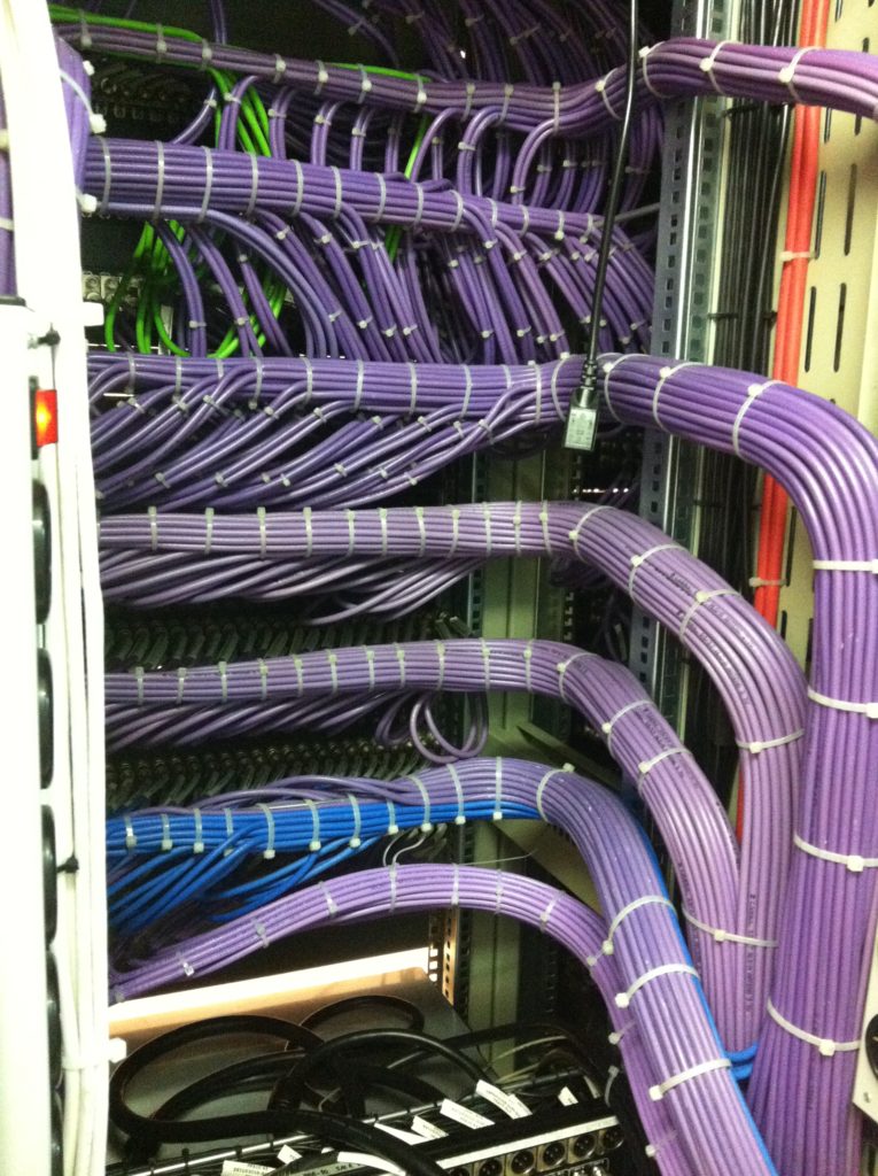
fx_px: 1187
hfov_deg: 40.6
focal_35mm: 35
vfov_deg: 52.7
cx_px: 439
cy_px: 588
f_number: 2.8
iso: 640
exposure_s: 1/15
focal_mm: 3.85
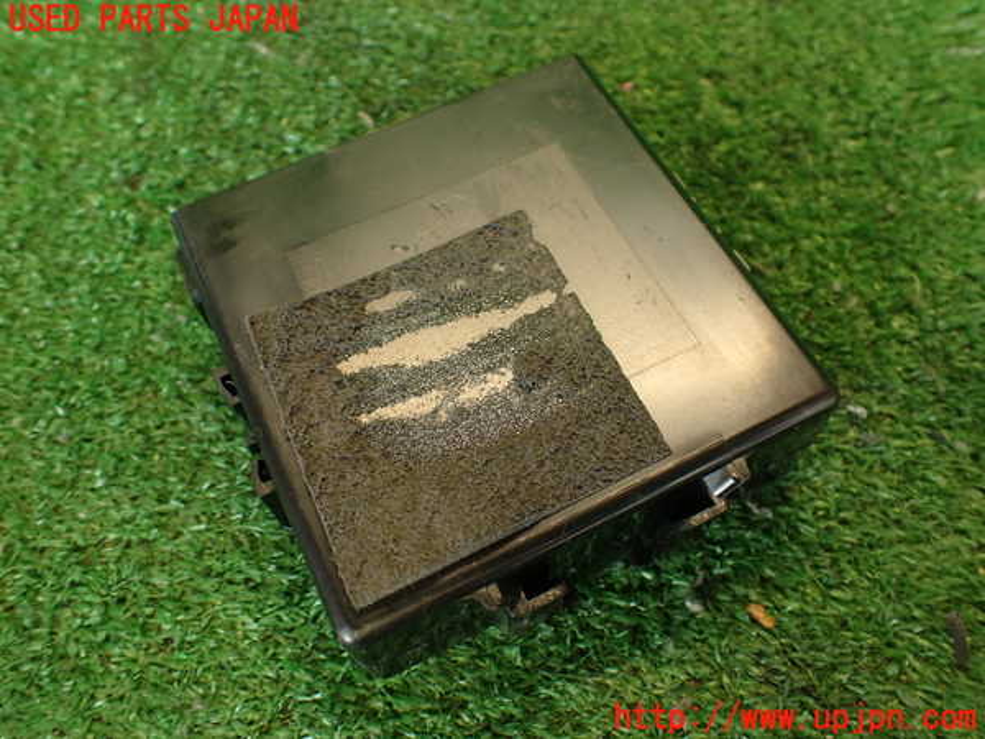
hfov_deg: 60.0
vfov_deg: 46.8
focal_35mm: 30
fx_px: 854
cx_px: 492
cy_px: 370
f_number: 2.3
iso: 200
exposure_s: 1/40
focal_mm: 5.4
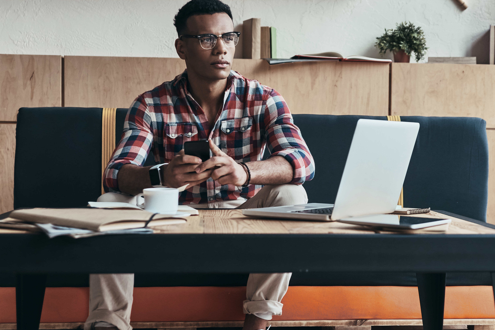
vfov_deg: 21.2
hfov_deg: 31.2
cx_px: 332
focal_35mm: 64
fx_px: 880
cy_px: 177
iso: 500
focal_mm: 35
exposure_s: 1/200
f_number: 2.8
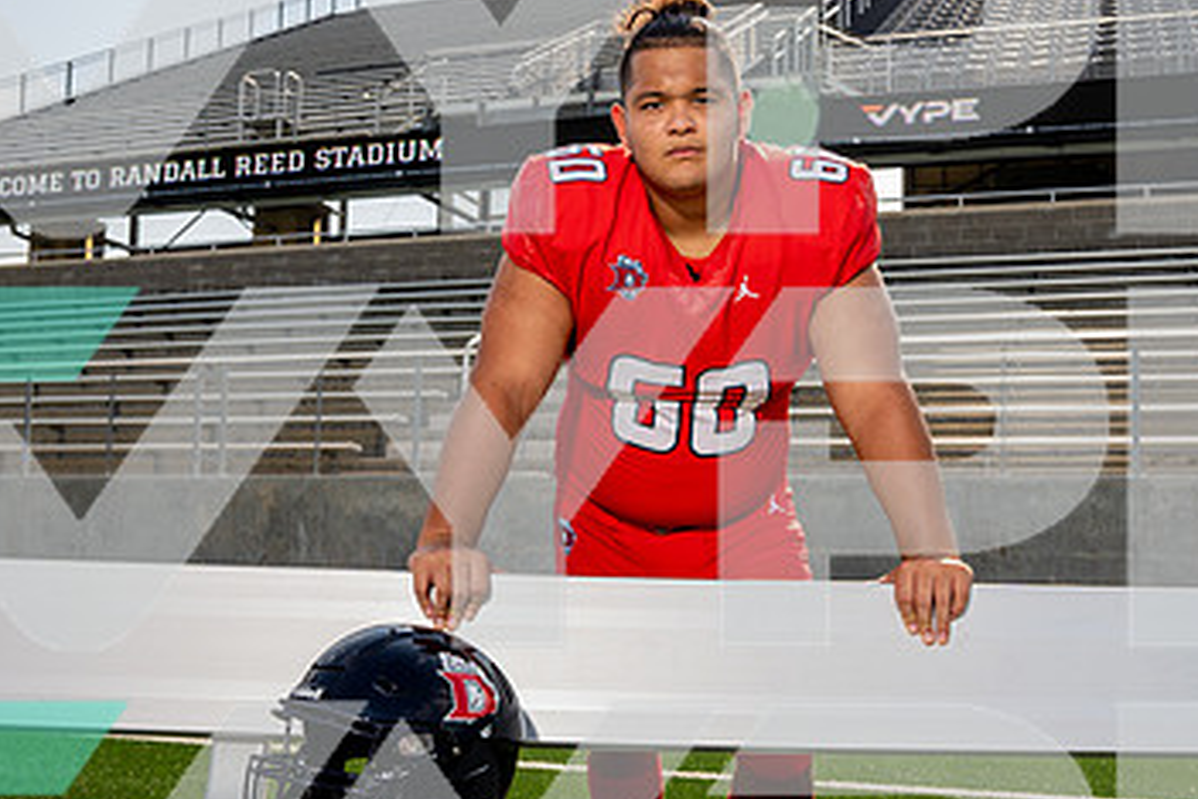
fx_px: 1431
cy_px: 469
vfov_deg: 31.1
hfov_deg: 45.4
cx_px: 652
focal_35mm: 43
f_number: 6.3
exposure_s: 1/250
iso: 100
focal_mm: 26
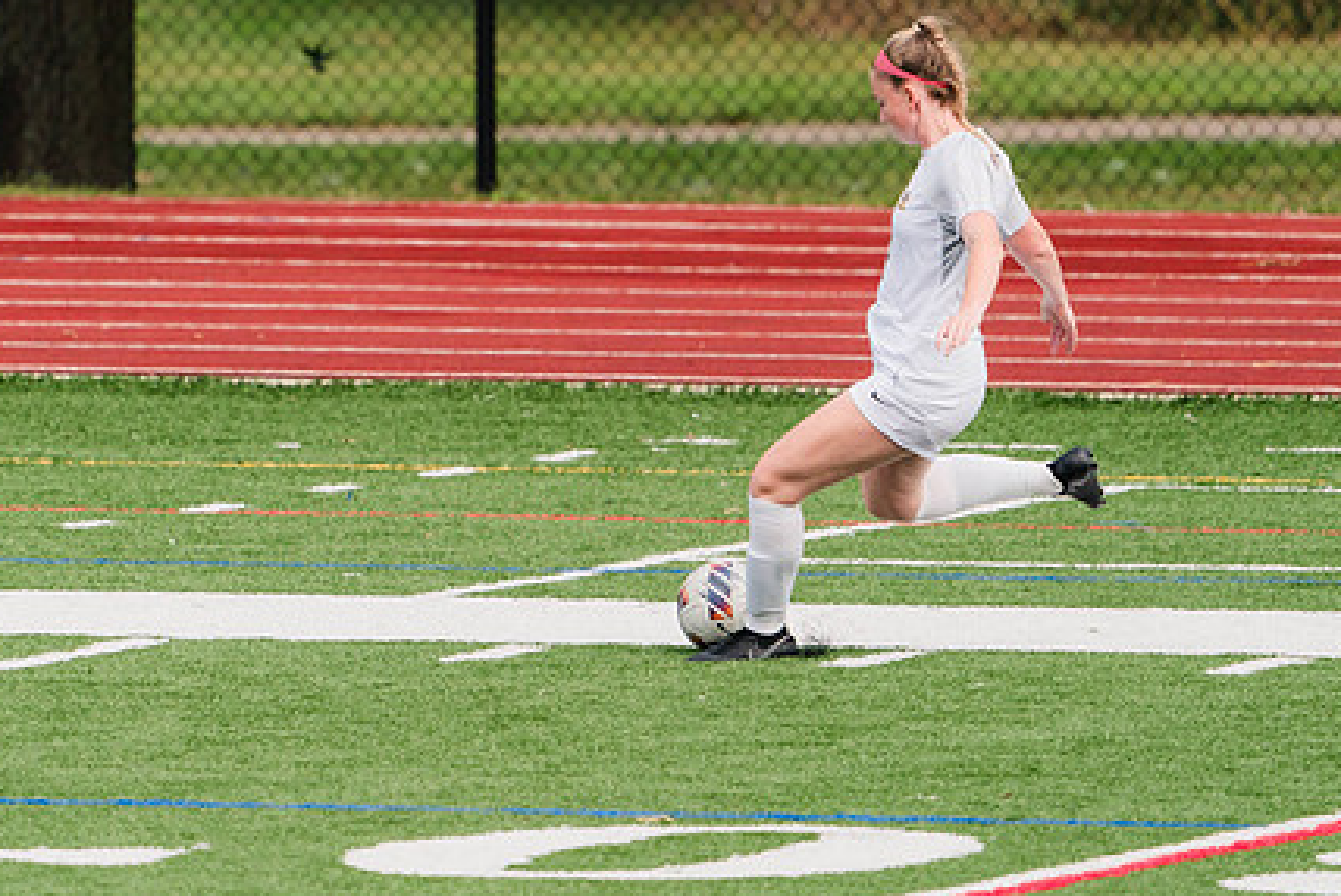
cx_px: 490
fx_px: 35671
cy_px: 255
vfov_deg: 1.4
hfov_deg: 2.2
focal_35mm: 957
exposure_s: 1/1600
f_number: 6.3
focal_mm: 600
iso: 640
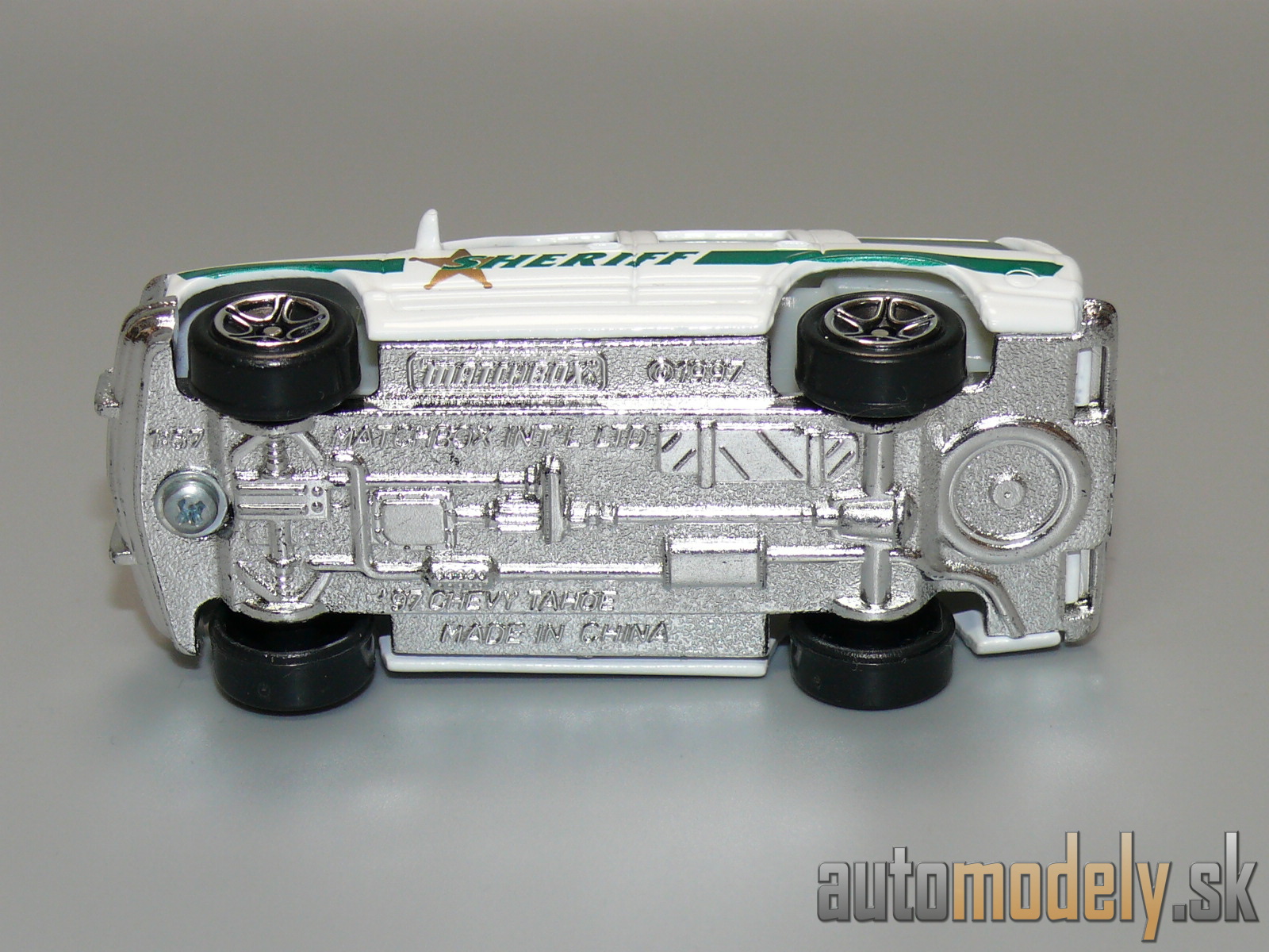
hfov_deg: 19.1
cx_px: 634
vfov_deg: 14.4
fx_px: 3776
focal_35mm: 103
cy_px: 476
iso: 100
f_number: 4
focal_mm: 13.5
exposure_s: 1/30
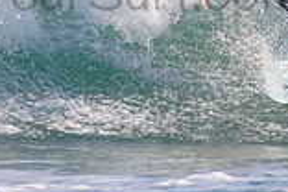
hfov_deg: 0.9
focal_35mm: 2281
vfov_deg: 0.6
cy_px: -113
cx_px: 292
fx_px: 18247
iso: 360
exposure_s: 1/1000
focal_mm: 500
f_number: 5.6
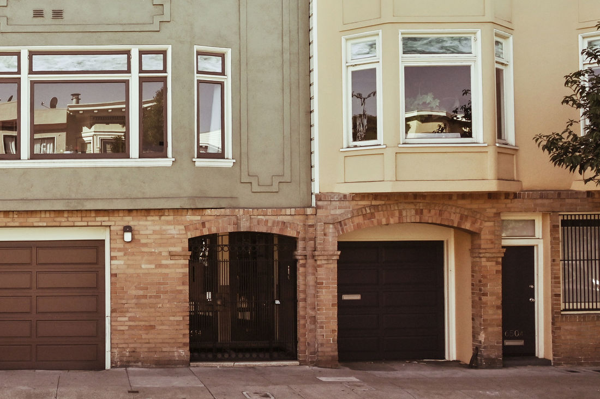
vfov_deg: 32.2
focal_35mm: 40
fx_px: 666
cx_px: 92
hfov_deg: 45.2
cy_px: 66
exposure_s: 1/320
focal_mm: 22
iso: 400
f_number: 11
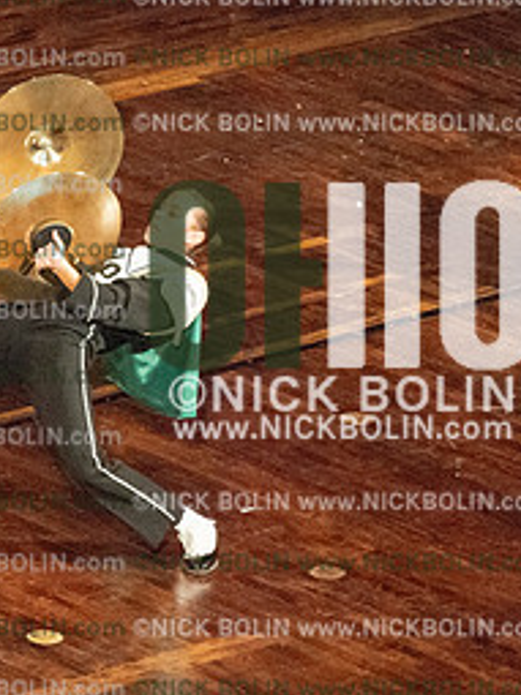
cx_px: 341
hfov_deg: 3.4
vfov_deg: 4.5
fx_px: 8797
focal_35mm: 438
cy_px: 311
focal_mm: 200
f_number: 5.6
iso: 8000
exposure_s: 1/500
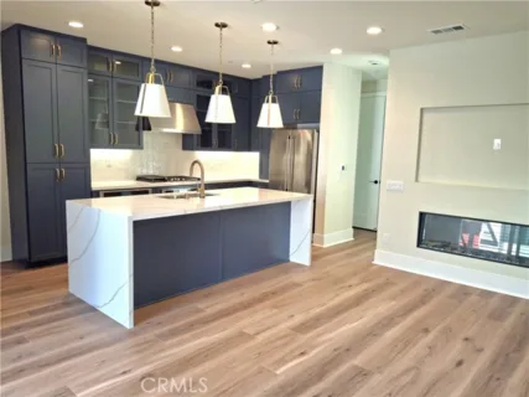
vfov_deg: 54.9
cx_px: 264
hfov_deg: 69.4
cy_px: 198
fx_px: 382
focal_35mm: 25
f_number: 1.8
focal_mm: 4.69
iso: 80
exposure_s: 1/120
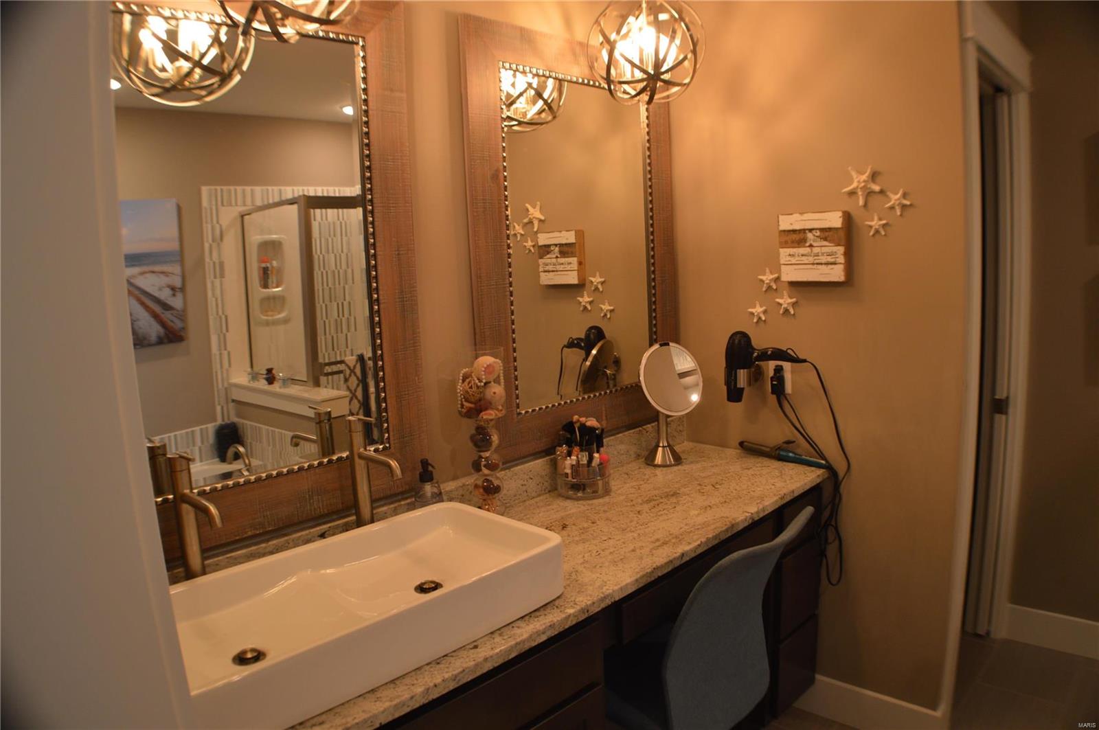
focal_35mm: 30
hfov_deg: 62.0
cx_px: 550
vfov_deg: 43.5
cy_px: 365
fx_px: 915
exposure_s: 1/50
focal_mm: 20
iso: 400
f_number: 3.8
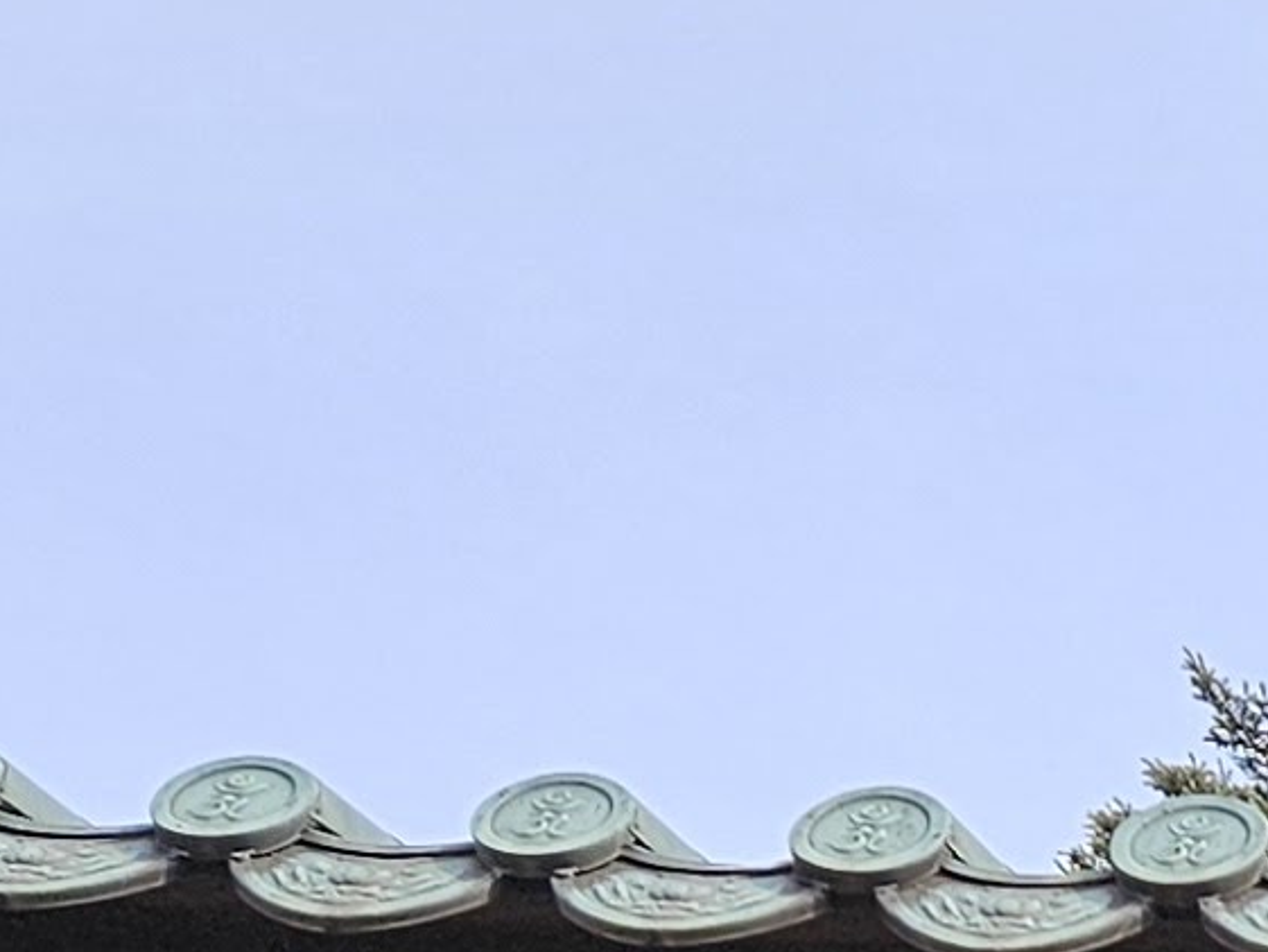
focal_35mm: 164
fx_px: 6009
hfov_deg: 10.5
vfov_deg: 8.1
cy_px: 2539
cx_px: 2977
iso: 40
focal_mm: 5.4
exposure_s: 1/1252
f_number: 1.8
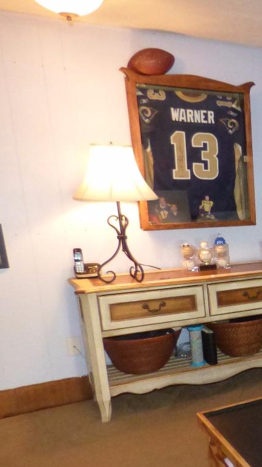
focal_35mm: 41
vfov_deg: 48.7
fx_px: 507
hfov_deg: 22.0
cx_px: 430
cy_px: 306
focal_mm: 3.58
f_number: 2.8
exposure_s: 1/60
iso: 800
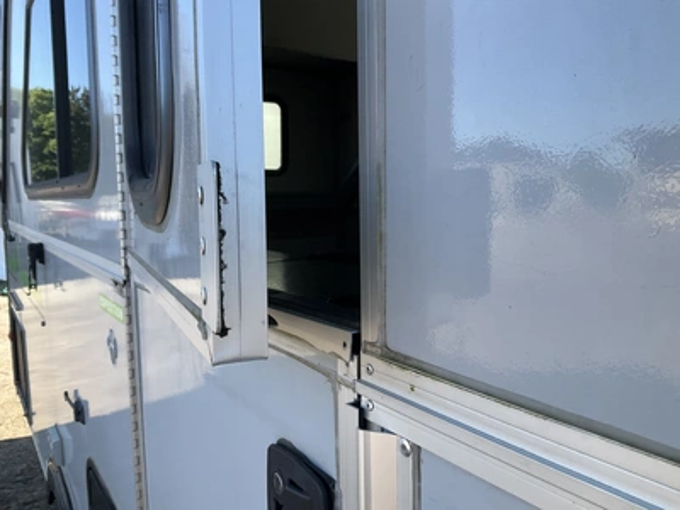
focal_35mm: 29
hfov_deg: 61.7
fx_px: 570
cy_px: 255
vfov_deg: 48.2
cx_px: 340
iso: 25
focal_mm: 3
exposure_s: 1/335
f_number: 1.8
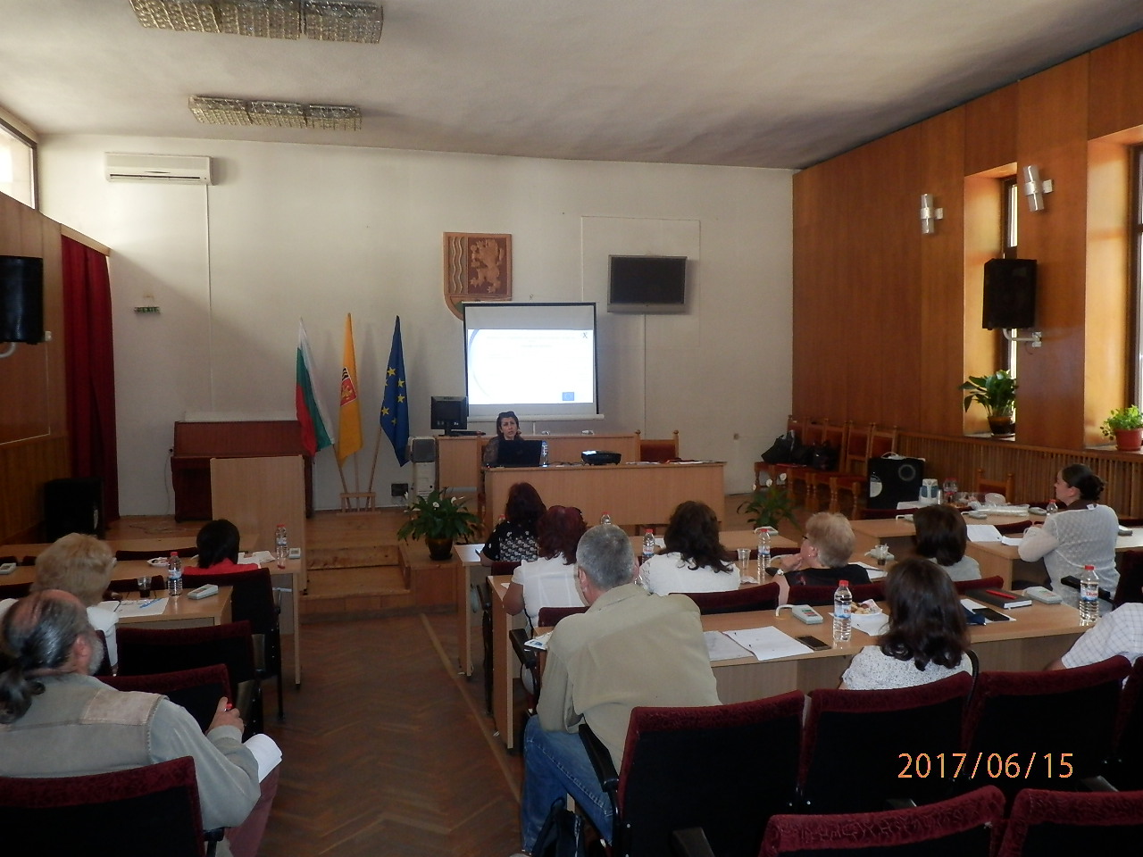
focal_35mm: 33
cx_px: 572
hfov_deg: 55.4
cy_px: 428
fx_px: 1090
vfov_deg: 42.9
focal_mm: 5.9
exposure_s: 1/30
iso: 400
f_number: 3.7
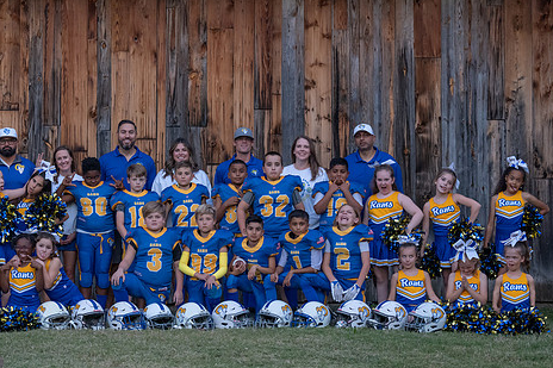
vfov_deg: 13.4
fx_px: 1566
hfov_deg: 20.0
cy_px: 245
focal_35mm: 102
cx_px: 213
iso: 3200
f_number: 4
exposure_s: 1/320
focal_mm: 70
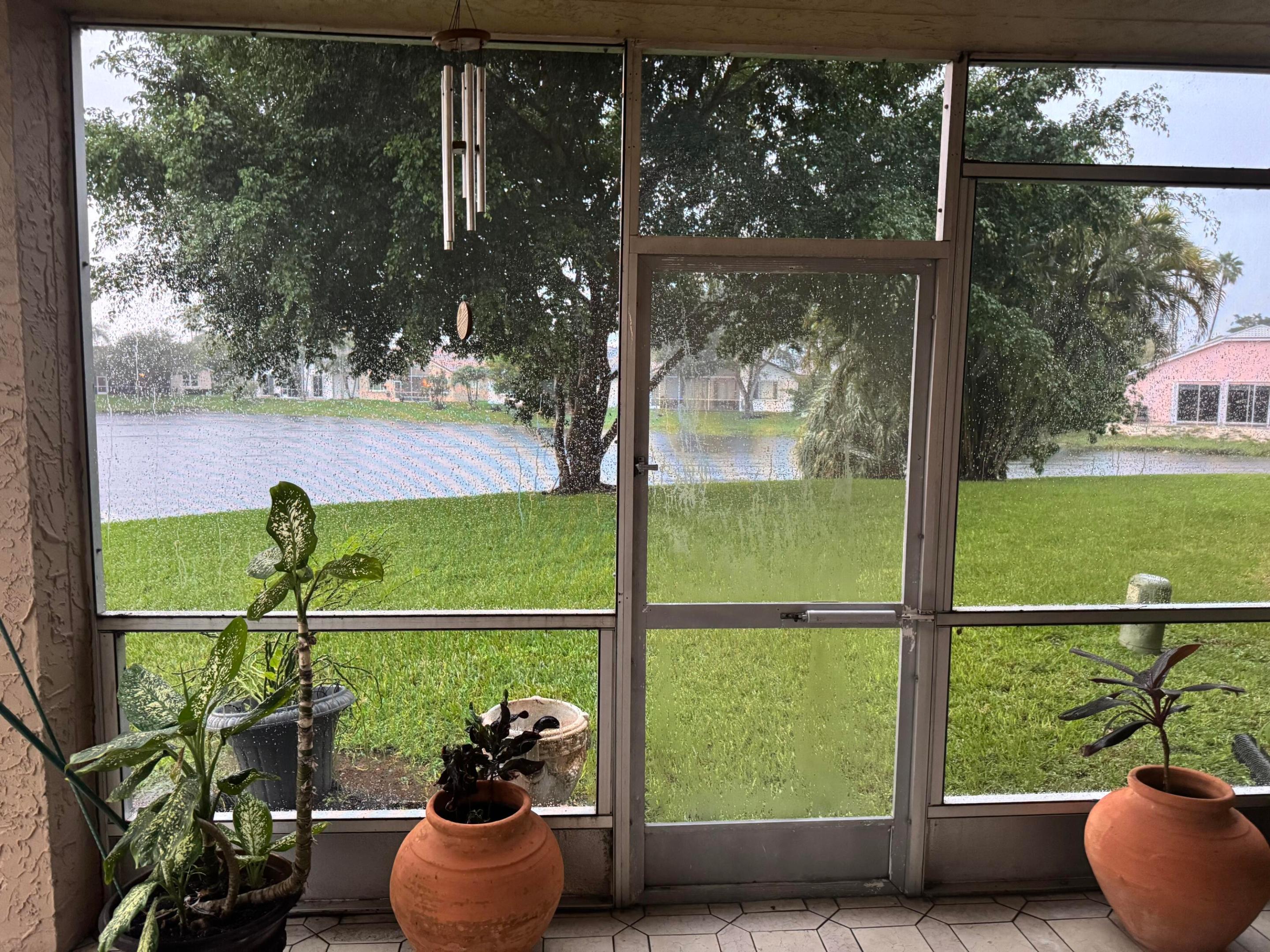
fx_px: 881
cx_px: 635
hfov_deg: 71.6
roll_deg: -0.9
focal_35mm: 24
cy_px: 476
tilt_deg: -6.3
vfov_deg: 56.8
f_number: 1.78
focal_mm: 6.76
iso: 640
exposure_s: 1/60
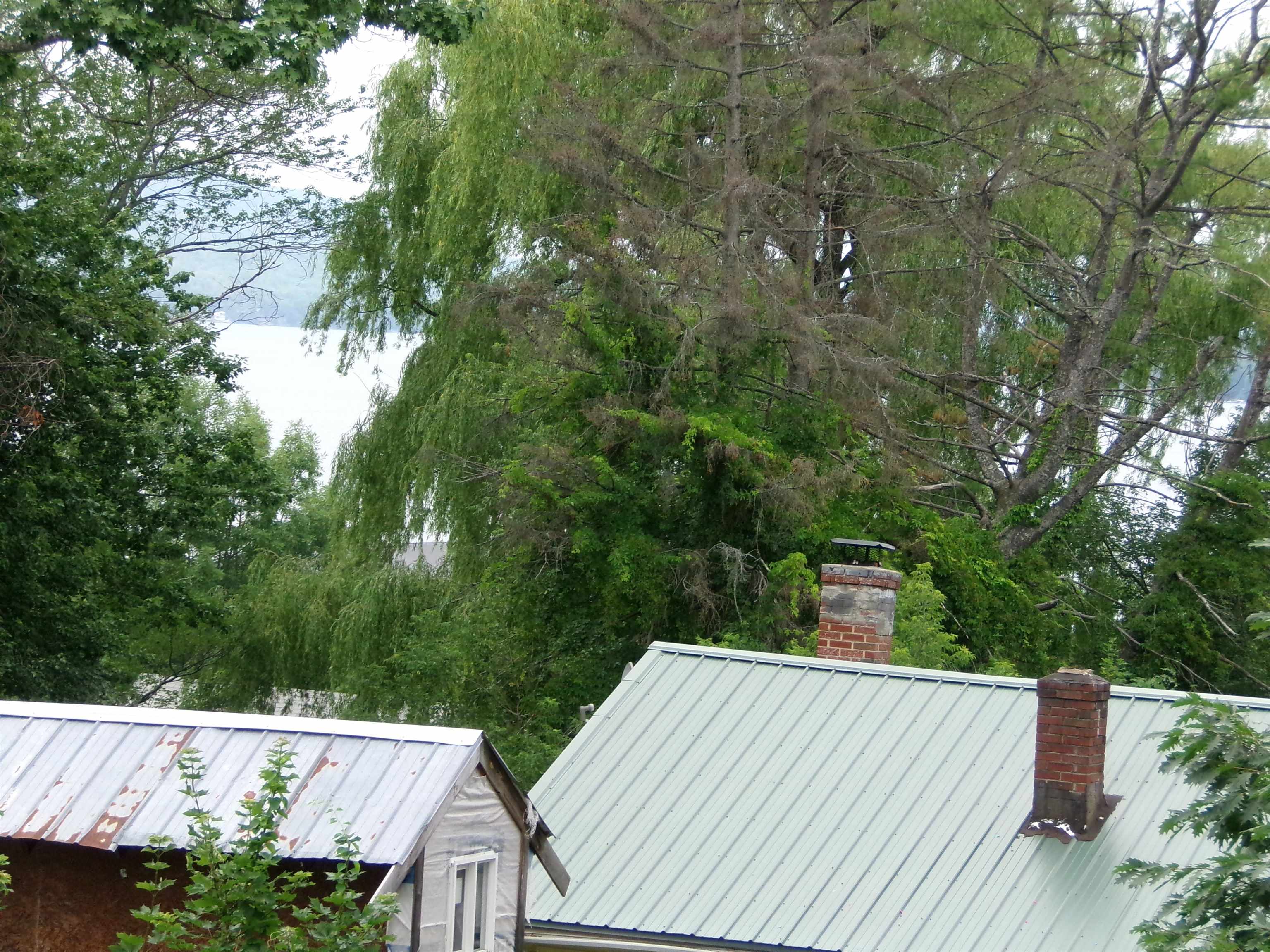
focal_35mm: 134
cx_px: 635
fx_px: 4916
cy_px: 476
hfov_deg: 14.7
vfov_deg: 11.1
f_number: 4.6
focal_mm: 23.8
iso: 200
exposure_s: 1/480
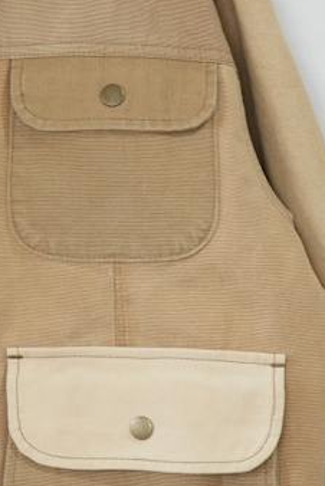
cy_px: 128
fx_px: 3581
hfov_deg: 5.2
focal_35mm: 265
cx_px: -85
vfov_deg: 7.8
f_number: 9
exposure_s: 1/25
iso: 1000
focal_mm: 70
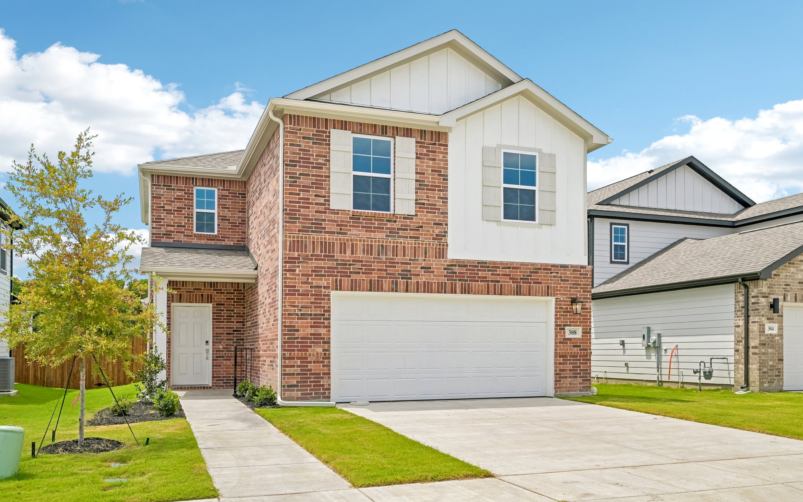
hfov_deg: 66.5
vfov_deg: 44.5
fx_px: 613
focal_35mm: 28
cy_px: 272
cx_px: 399
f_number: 8
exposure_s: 1/1600
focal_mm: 27
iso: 400
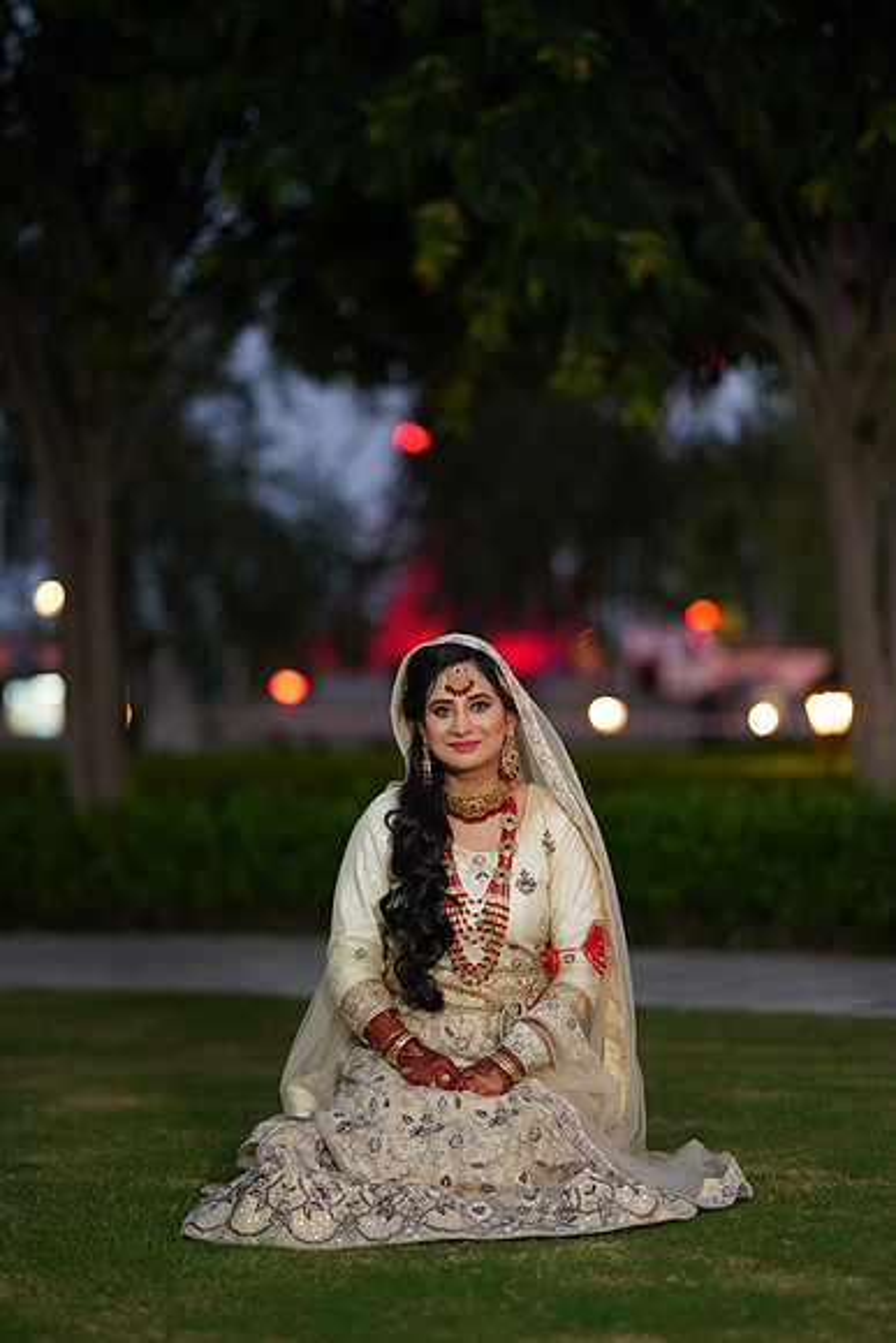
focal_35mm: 85
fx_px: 3171
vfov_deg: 23.9
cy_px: 672
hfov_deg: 16.1
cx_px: 448
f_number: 1.4
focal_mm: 85
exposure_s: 1/200
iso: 1000
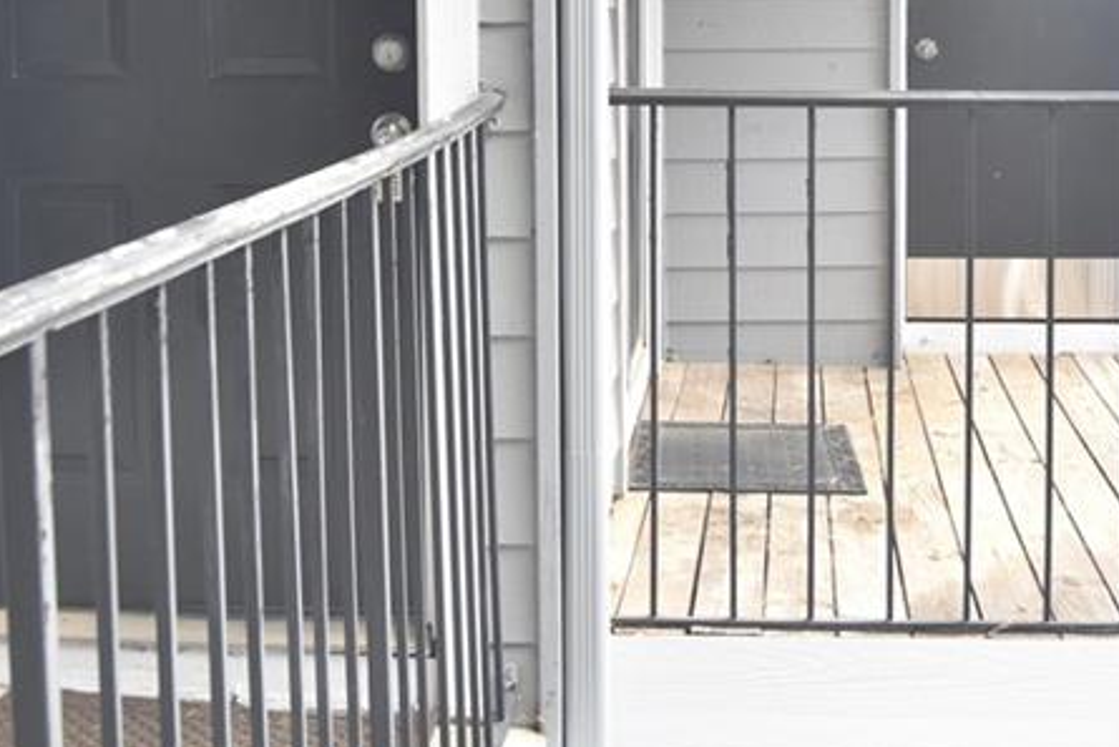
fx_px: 2145
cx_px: 666
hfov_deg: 29.2
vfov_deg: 19.4
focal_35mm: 69
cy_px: 70
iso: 400
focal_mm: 20
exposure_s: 1/160
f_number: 5.6
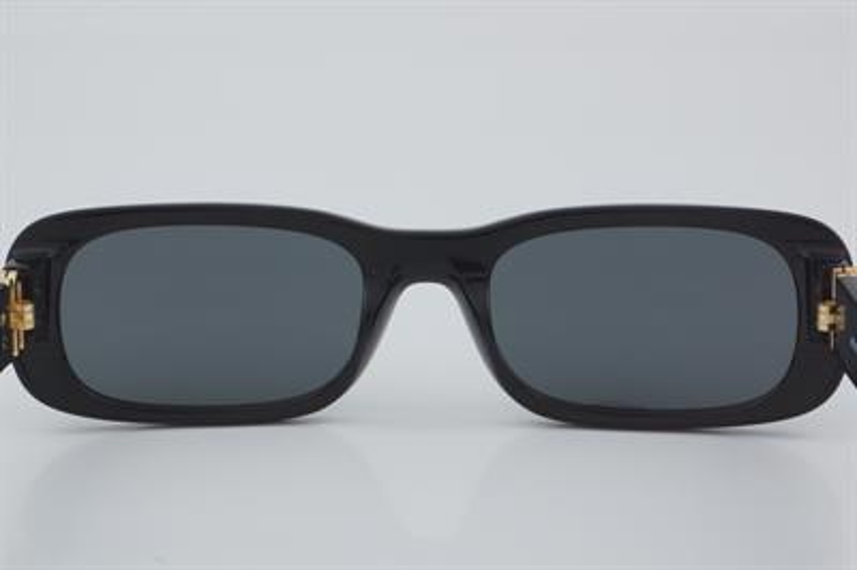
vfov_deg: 16.5
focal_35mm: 82
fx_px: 1962
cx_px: 428
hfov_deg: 24.6
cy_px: 285
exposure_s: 1/4
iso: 100
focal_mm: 55
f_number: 32
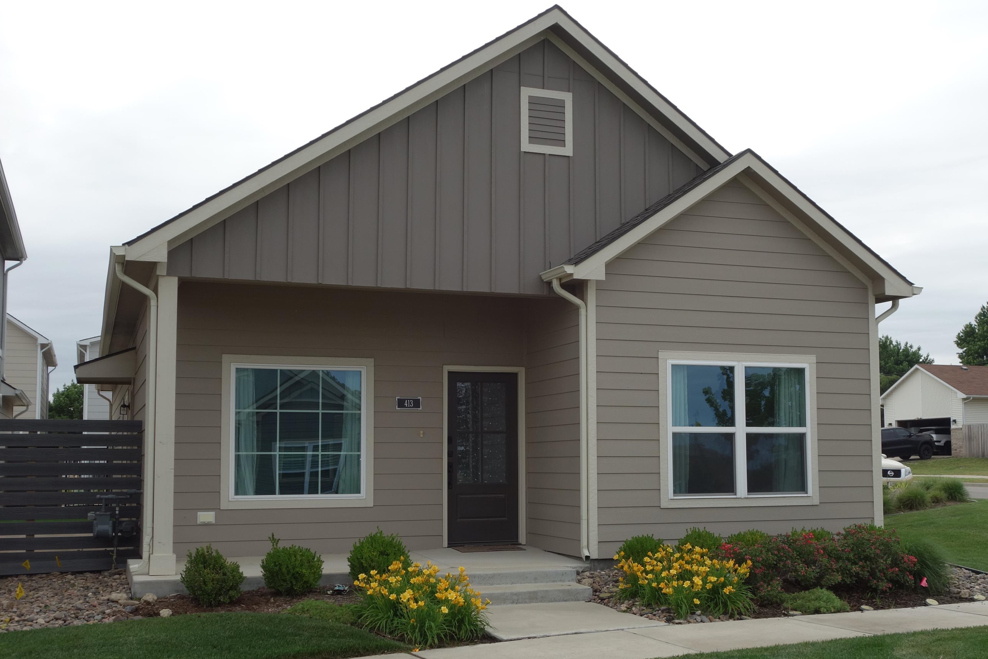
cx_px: 536
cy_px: 372
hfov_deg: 44.5
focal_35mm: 44
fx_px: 1207
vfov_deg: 30.5
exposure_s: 1/250
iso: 125
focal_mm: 13.58
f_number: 5.6
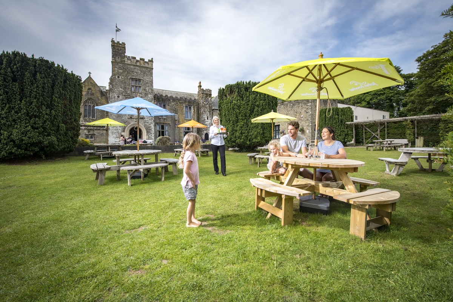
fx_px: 189
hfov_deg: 100.4
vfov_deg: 77.3
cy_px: 151
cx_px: 226
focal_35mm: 15
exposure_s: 1/200
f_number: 8
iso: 125
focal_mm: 15
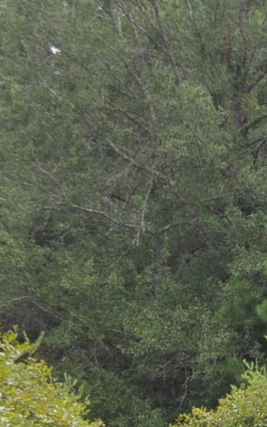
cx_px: 391
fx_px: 2361
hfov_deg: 6.4
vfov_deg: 10.2
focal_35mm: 203
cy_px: 492
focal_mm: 32
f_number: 6.3
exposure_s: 1/160
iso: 400
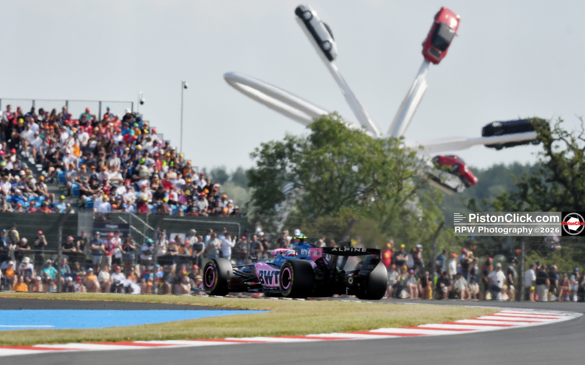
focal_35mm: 766
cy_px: 170
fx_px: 12211
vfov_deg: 1.7
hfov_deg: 2.7
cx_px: 292
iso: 360
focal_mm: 500
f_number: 6.3
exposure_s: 1/2000
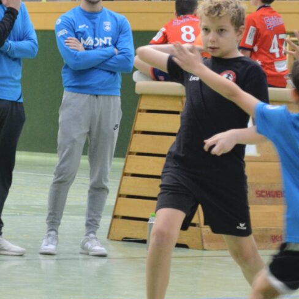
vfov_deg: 11.9
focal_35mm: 147
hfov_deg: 11.9
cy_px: 129
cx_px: 137
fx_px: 1435
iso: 1600
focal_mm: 55
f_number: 5.6
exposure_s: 1/100
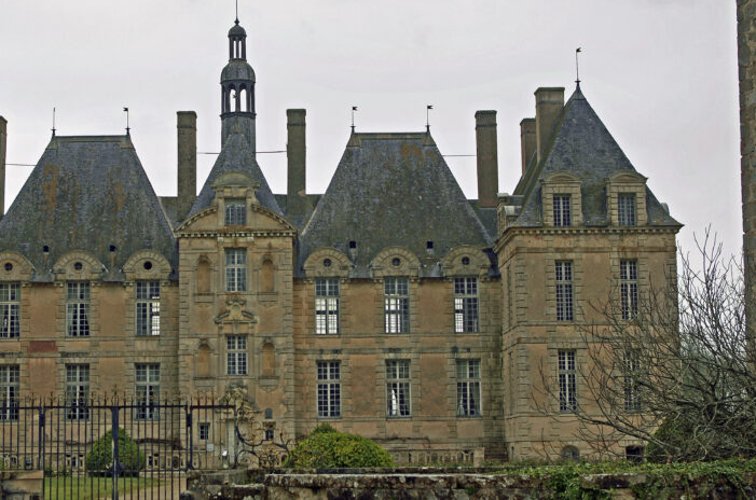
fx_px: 1608
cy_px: 241
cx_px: 285
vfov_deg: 17.7
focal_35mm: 77
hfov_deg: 26.4
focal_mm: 35
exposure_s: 1/125
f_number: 5.6
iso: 100
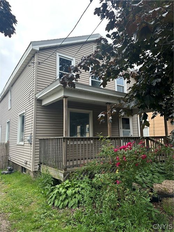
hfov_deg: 56.8
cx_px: 87
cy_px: 116
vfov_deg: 71.6
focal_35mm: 24
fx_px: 161
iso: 64
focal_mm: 6.86
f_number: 1.78
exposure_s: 1/121
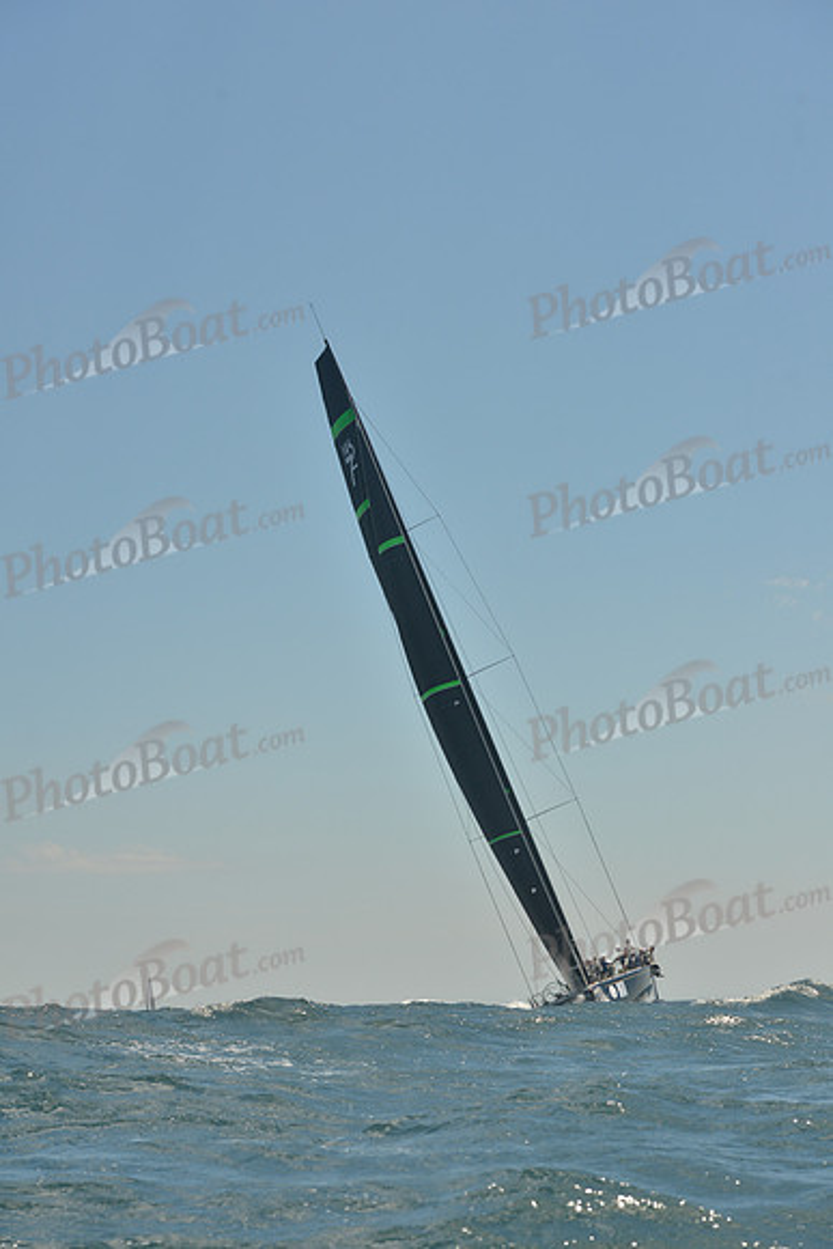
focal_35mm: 82
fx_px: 2844
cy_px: 624
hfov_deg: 16.7
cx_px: 416
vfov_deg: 24.8
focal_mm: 82
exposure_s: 1/800
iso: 400
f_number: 8
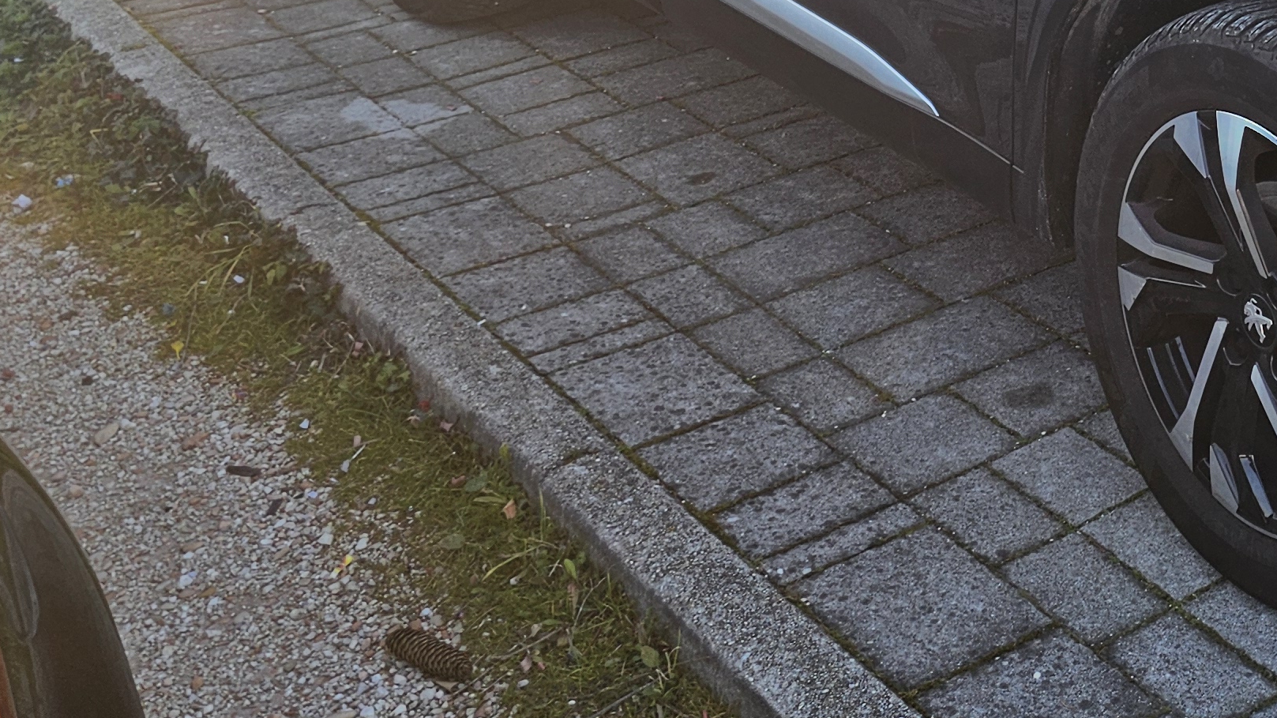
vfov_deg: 17.7
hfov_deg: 31.0
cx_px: 1325
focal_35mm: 62
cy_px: -305
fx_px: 2099
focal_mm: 6.3
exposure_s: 1/229
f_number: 1.7
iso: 10
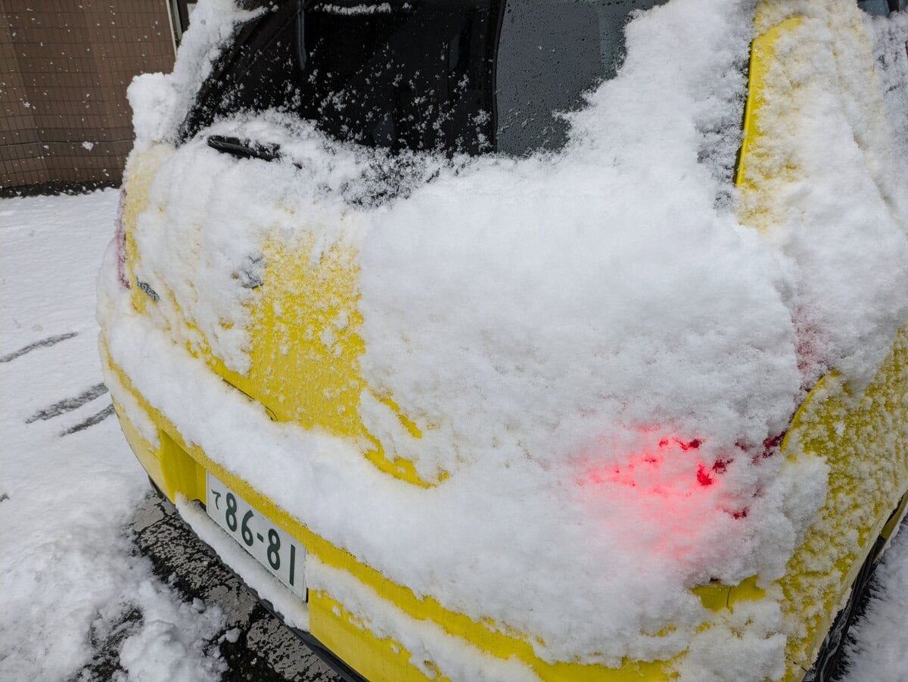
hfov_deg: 69.4
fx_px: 656
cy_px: 341
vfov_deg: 54.9
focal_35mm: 25
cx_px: 454
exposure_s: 1/987
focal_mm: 5.4
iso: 70
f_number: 1.9
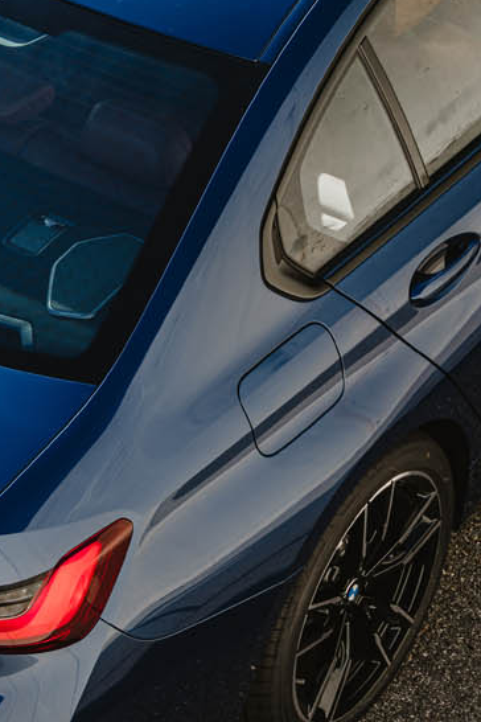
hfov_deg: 8.1
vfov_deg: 12.1
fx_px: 3407
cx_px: 316
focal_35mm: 170
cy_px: 353
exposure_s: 1/200
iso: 200
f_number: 6.3
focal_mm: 39.7
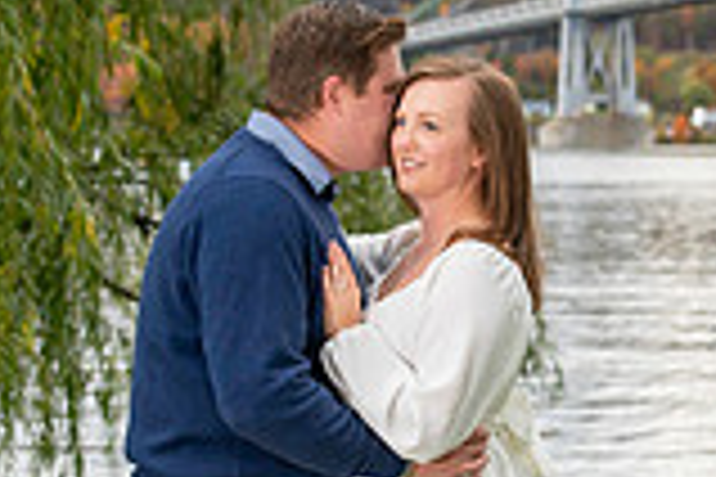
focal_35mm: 121
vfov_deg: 11.3
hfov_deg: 16.9
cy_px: 315
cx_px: 428
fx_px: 2406
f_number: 2.8
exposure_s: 1/3200
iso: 640
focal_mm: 32
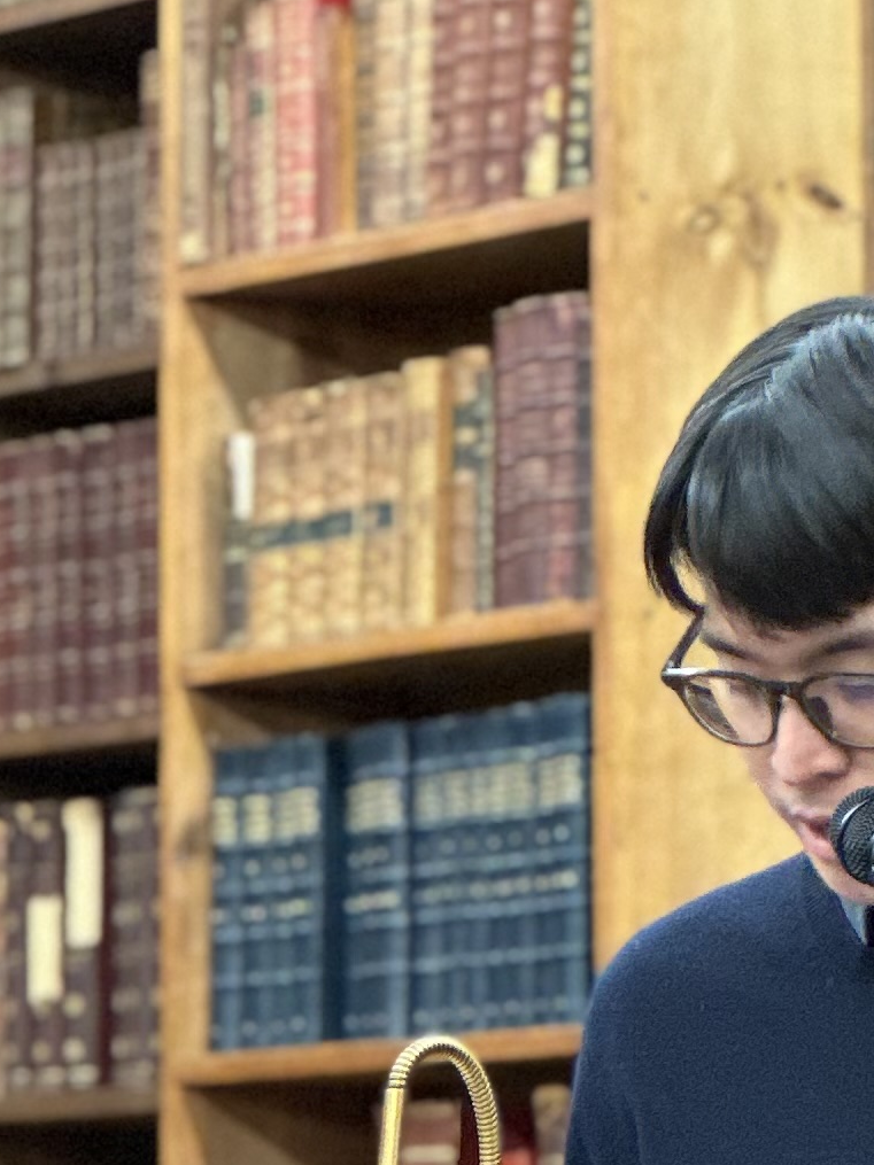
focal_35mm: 306
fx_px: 10304
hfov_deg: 4.8
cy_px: 1411
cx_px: 883
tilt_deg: +1.6
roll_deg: -0.6
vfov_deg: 6.4
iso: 320
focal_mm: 9
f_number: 2.8
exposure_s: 1/30
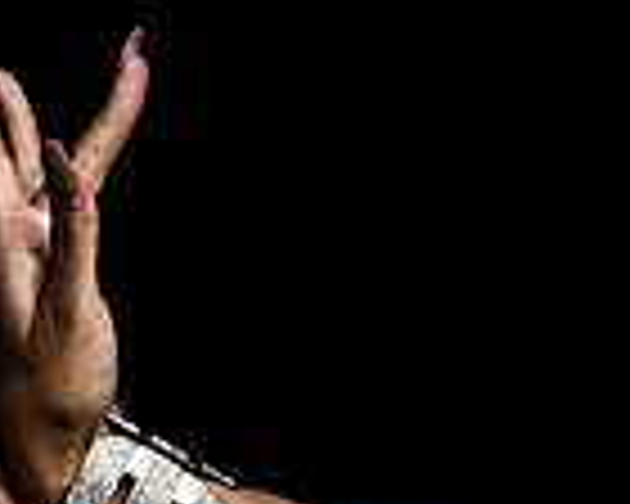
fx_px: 21293
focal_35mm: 1142
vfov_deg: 1.4
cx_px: 293
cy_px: 986
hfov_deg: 1.7
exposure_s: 1/1000
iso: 220
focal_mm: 200
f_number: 5
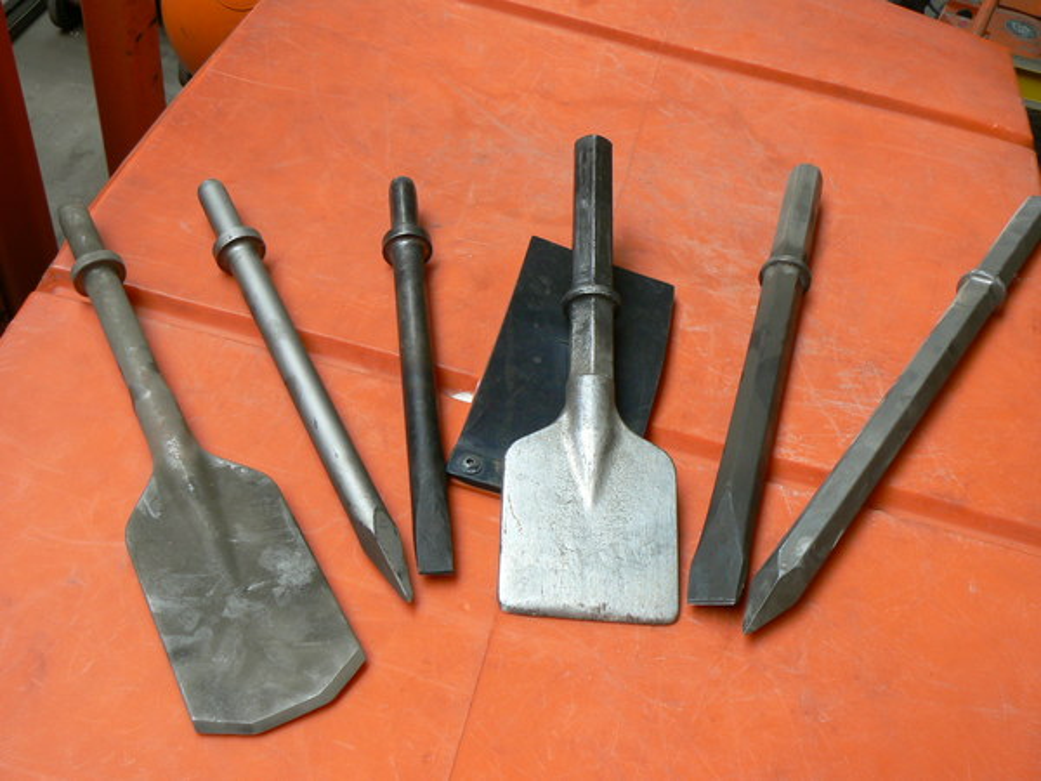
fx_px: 1113
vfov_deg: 38.7
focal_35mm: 37
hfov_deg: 50.1
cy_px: 390
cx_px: 520
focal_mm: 6
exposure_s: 1/50
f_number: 2.8
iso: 80
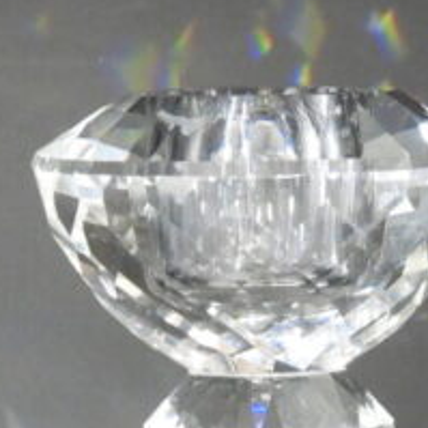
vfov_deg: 4.5
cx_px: 363
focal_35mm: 386
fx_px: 5400
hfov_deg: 4.5
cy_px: 447
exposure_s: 1/13
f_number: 4
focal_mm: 15.2
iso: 800
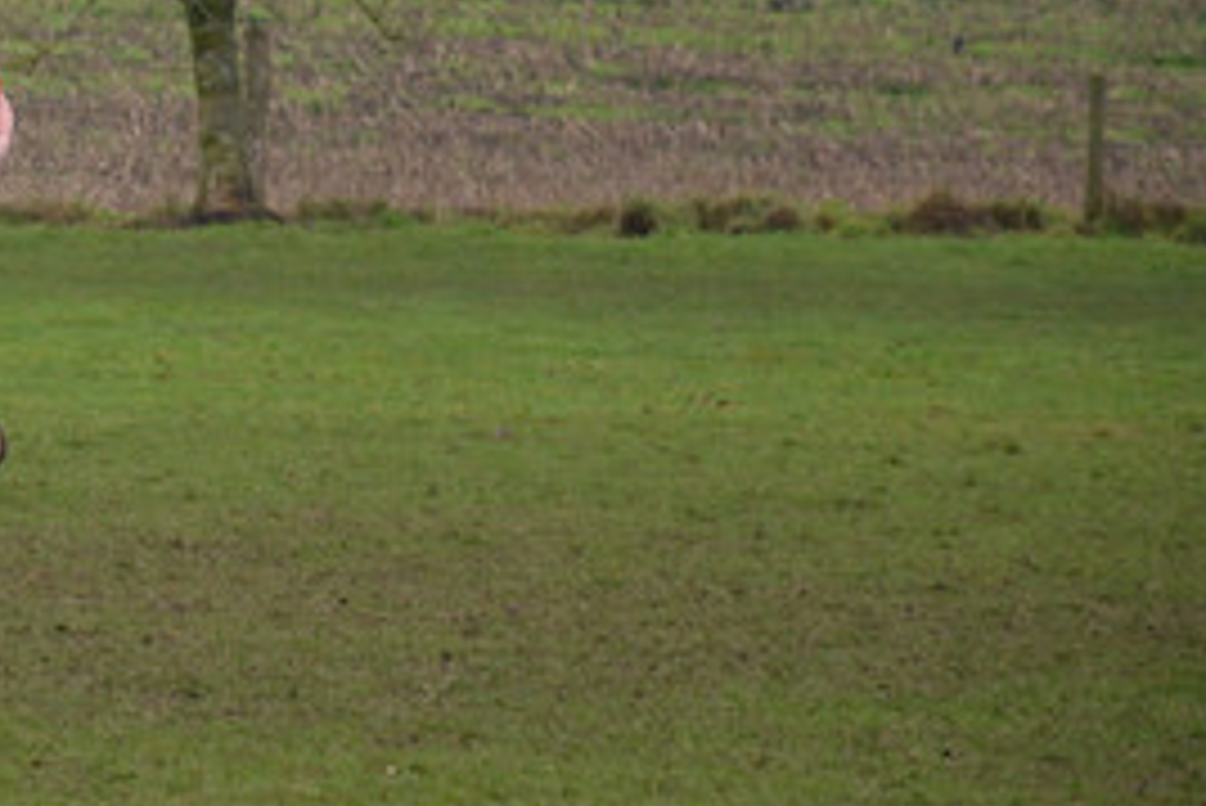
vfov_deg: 2.7
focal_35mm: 502
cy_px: 79
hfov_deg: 4.1
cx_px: -153
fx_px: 16825
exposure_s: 1/500
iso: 560
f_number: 5.6
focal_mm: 140
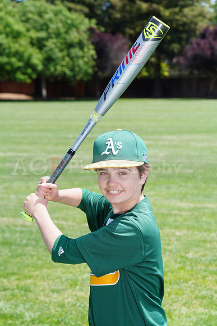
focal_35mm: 133
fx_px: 1202
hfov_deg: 10.3
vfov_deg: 15.4
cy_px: 163
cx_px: 108
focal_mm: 133
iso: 200
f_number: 10
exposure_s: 1/200
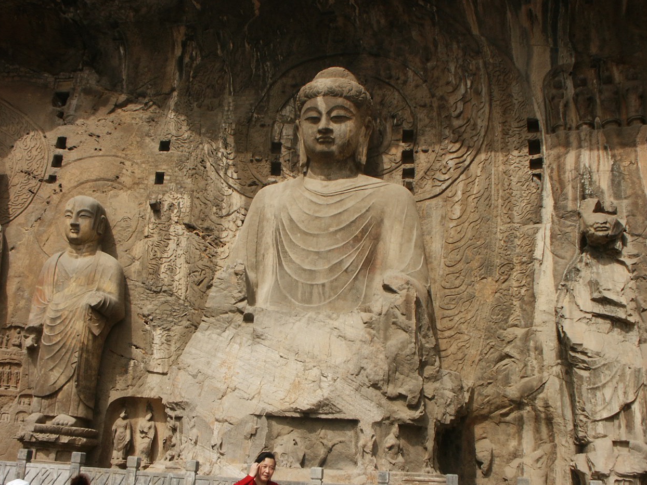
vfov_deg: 39.7
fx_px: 673
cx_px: 328
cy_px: 238
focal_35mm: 36
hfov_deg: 51.4
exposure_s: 1/250
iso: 64
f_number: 6.7
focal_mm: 7.18
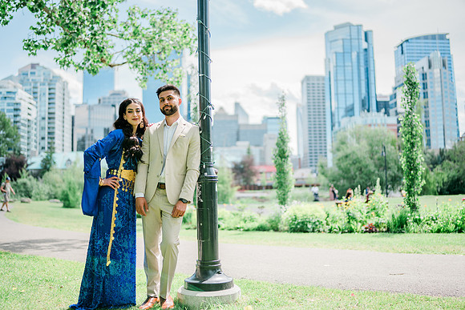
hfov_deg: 54.4
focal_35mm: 35
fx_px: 452
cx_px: 232
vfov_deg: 37.9
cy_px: 155
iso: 125
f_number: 1.2
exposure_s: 1/3200
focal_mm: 35
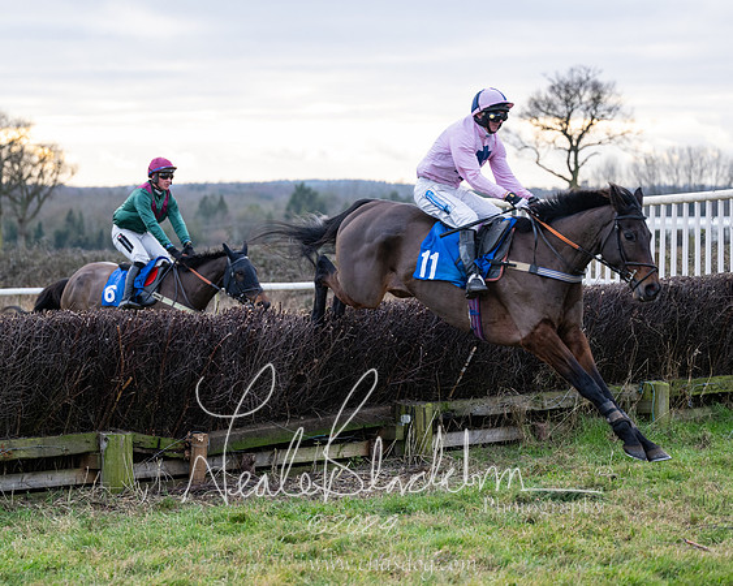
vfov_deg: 13.3
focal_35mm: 115
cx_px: 344
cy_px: 293
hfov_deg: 16.7
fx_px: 2504
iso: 800
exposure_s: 1/1250
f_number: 2.8
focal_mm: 92
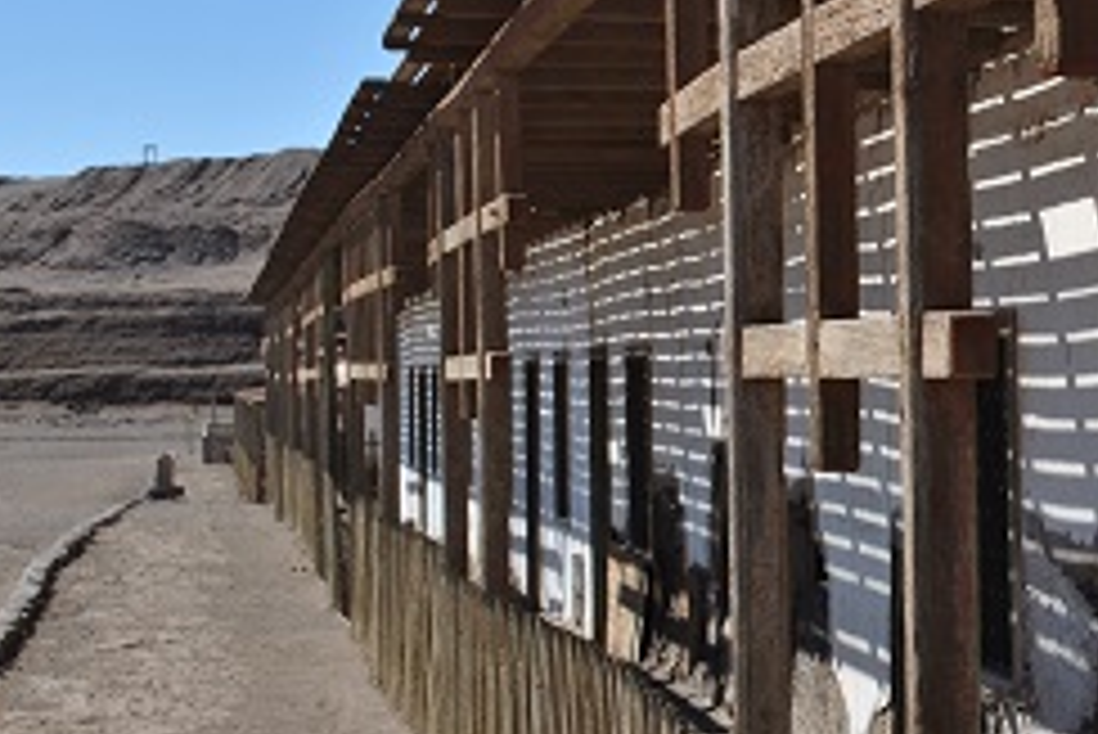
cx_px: 1012
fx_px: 2838
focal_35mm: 93
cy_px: 317
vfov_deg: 14.7
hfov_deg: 21.4
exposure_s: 1/320
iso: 100
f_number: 9
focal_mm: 32
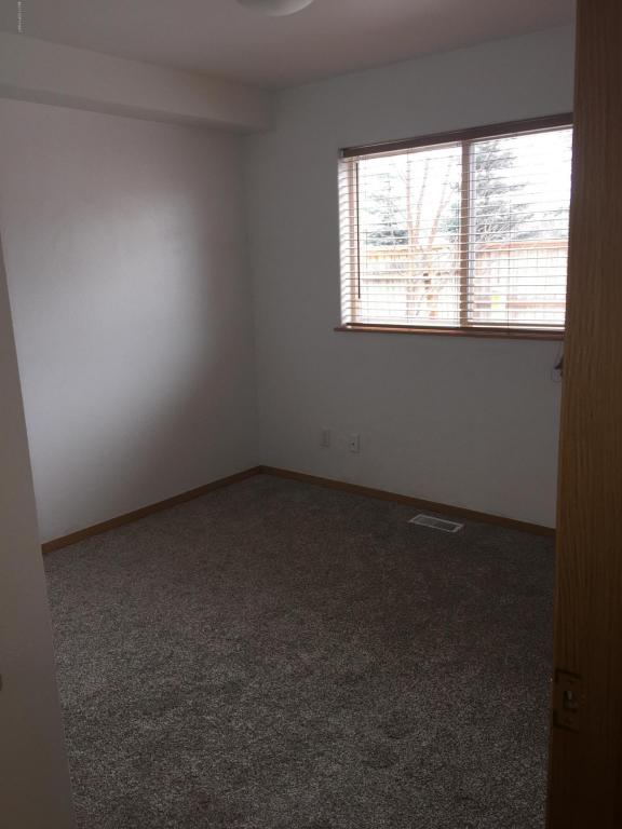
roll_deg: +2.2
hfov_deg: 48.2
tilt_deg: -12.7
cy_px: 414
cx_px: 311
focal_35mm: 29
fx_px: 695
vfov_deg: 61.7
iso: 32
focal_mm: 4.15
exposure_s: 1/40
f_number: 2.2
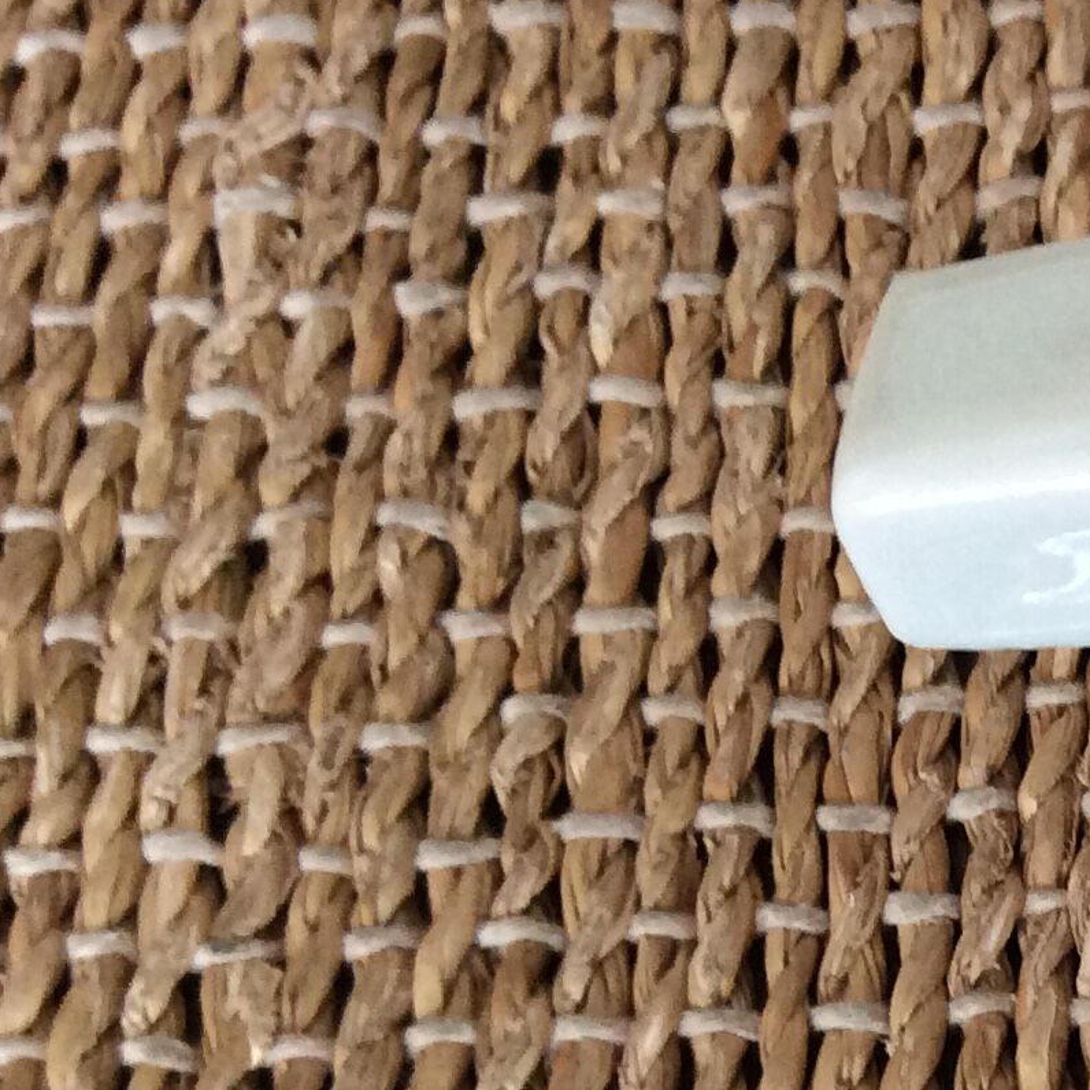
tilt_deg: -71.8
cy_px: 872
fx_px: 3277
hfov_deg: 17.2
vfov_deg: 18.7
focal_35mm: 92
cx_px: 1601
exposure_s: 1/25
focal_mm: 3.3
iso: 125
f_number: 2.4
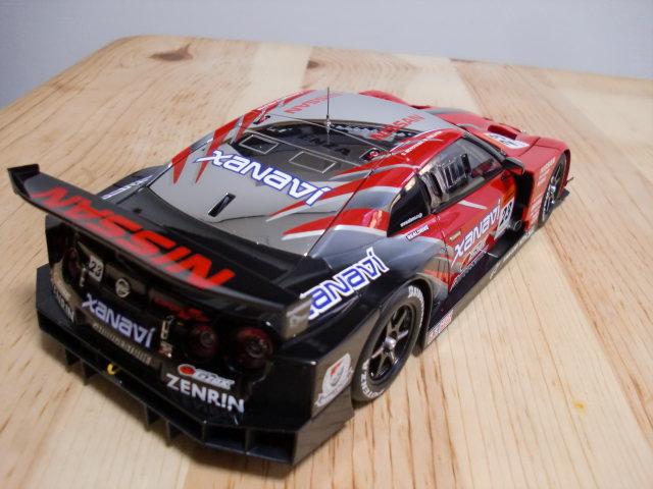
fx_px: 679
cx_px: 326
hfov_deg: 51.4
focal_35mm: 36
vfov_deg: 39.7
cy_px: 244
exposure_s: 1/60
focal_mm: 6.3
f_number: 2.8
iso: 400
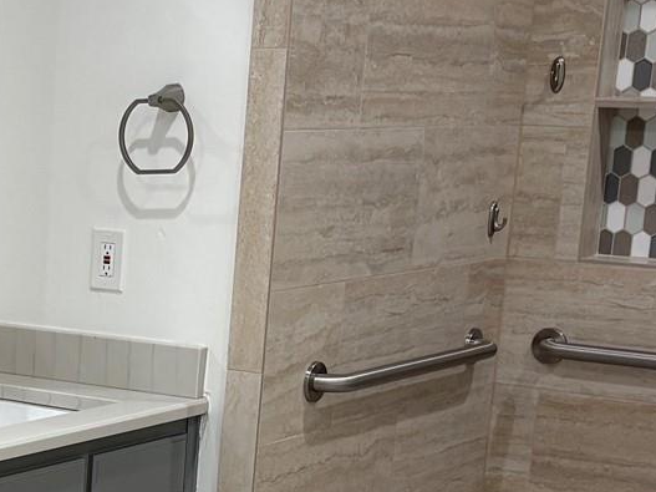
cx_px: -113
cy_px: 583
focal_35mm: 101
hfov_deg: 18.5
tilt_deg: -14.6
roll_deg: -0.9
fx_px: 1914
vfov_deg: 14.2
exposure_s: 1/120
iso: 100
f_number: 1.6
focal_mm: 5.96
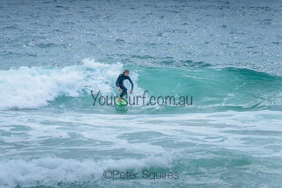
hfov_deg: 4.2
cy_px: 73
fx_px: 3840
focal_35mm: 490
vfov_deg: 2.8
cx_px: 121
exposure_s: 1/1600
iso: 500
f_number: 6.3
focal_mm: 400
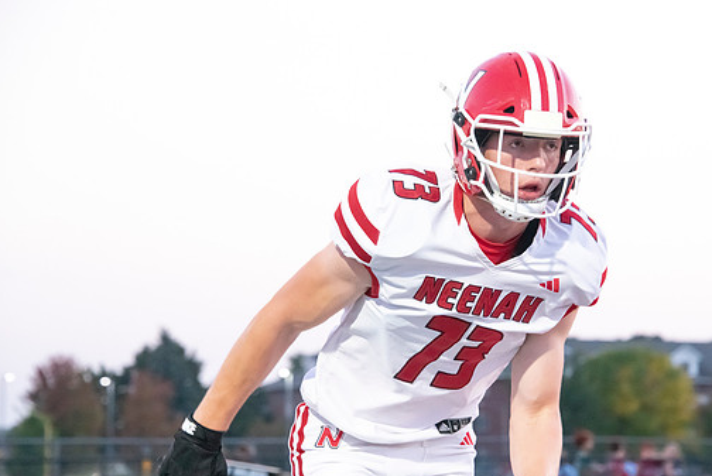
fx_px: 3642
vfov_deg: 7.5
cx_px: 404
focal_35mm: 184
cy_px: 261
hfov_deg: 11.2
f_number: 7.1
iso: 10000
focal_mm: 160
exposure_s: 1/320
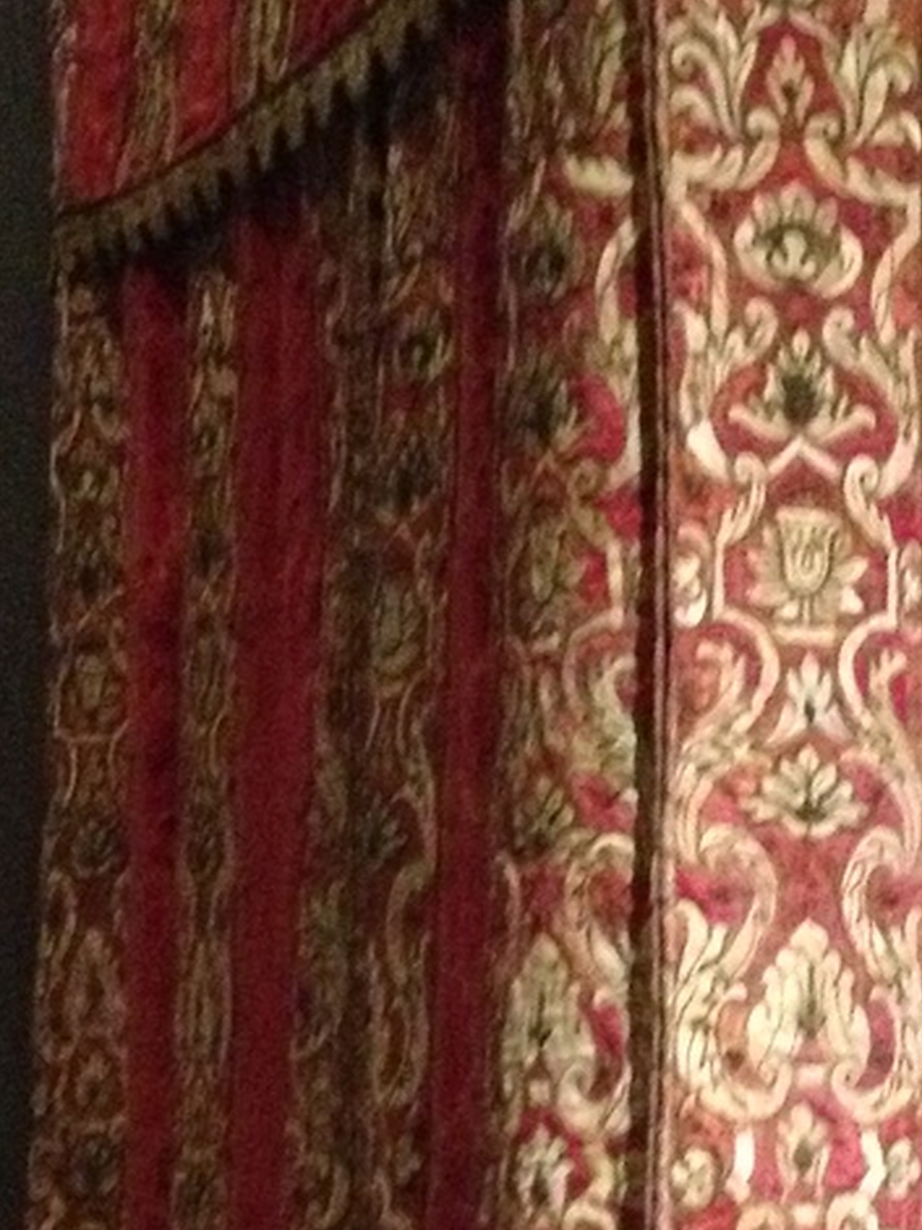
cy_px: 1073
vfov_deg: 16.4
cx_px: 987
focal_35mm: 119
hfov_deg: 12.3
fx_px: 4228
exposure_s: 1/15
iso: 800
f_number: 2.4
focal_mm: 4.28
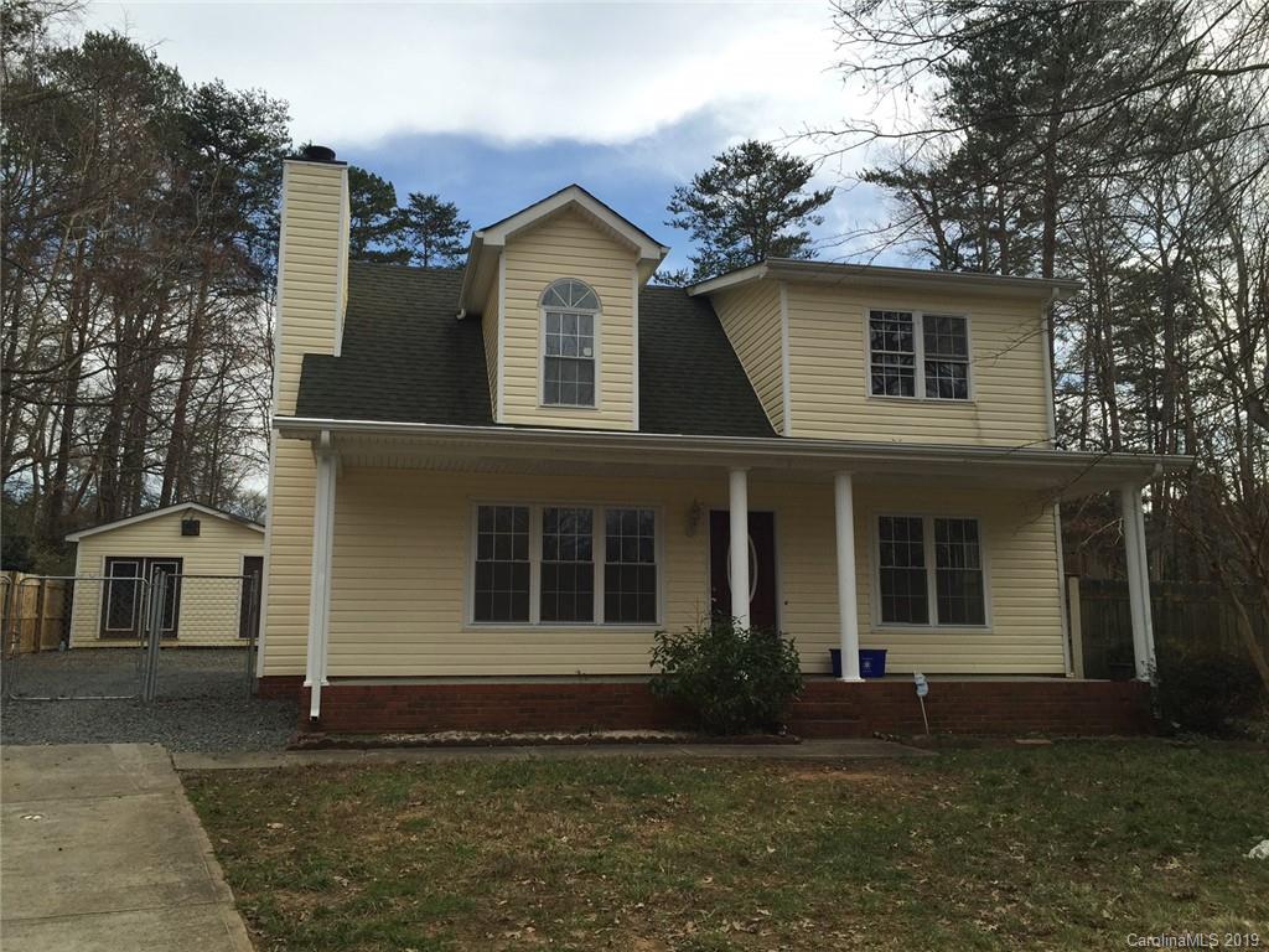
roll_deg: +0.2
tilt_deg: +8.7
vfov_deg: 48.2
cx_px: 634
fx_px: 1063
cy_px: 476
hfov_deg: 61.7
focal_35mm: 29
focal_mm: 4.15
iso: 32
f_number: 2.2
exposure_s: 1/824
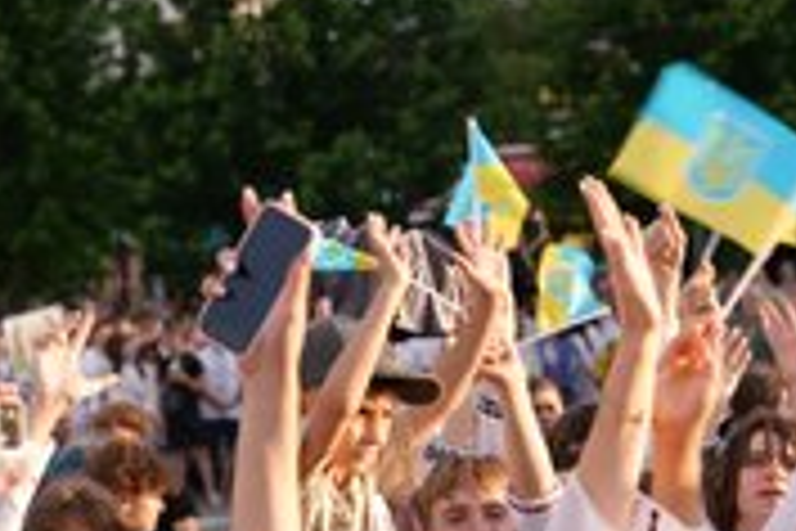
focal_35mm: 145
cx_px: 481
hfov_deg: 14.1
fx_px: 3206
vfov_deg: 9.4
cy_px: 398
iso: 80
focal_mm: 64
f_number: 4
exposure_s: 1/200
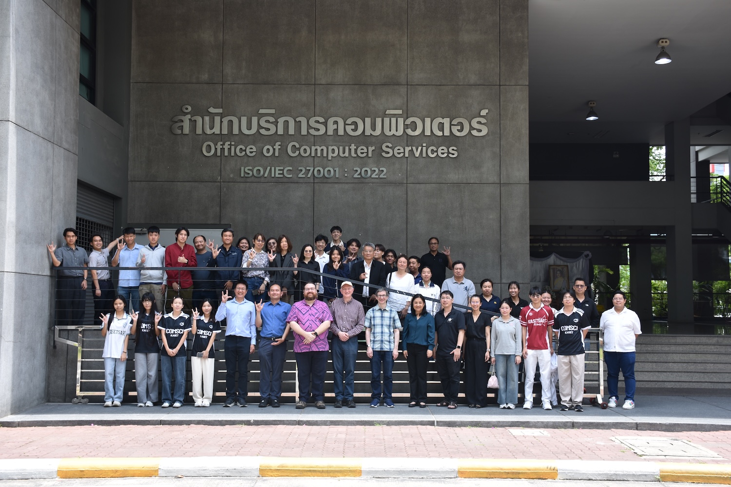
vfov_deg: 33.0
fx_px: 822
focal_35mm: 40
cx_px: 366
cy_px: 244
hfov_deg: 47.9
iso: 100
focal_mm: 27
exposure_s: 1/100
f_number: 6.3
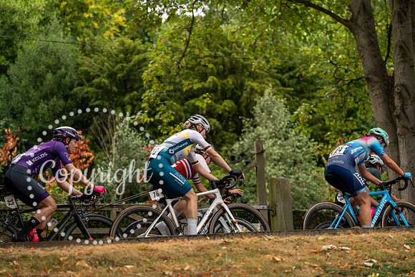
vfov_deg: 19.5
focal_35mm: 70
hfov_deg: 28.8
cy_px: 138
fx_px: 807
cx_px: 208
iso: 640
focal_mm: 70
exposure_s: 1/800
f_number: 2.8
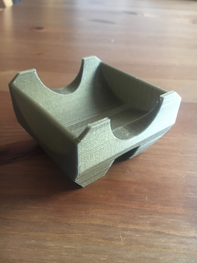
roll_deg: -0.8
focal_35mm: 29
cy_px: 132
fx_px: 220
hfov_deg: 48.2
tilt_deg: -37.4
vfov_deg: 61.7
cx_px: 98
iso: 250
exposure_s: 1/25
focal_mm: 4.15
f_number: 2.2
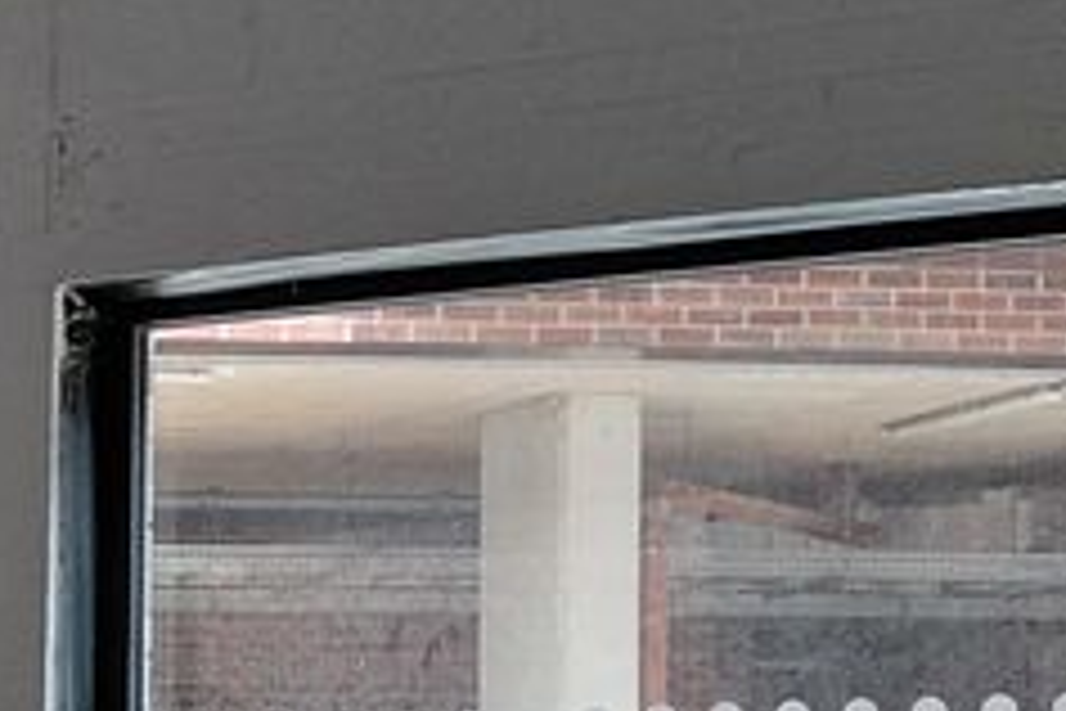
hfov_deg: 15.5
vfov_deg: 10.9
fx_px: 3612
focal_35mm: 122
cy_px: 956
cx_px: -508
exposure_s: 1/120
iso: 100
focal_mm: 4.69
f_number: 1.8
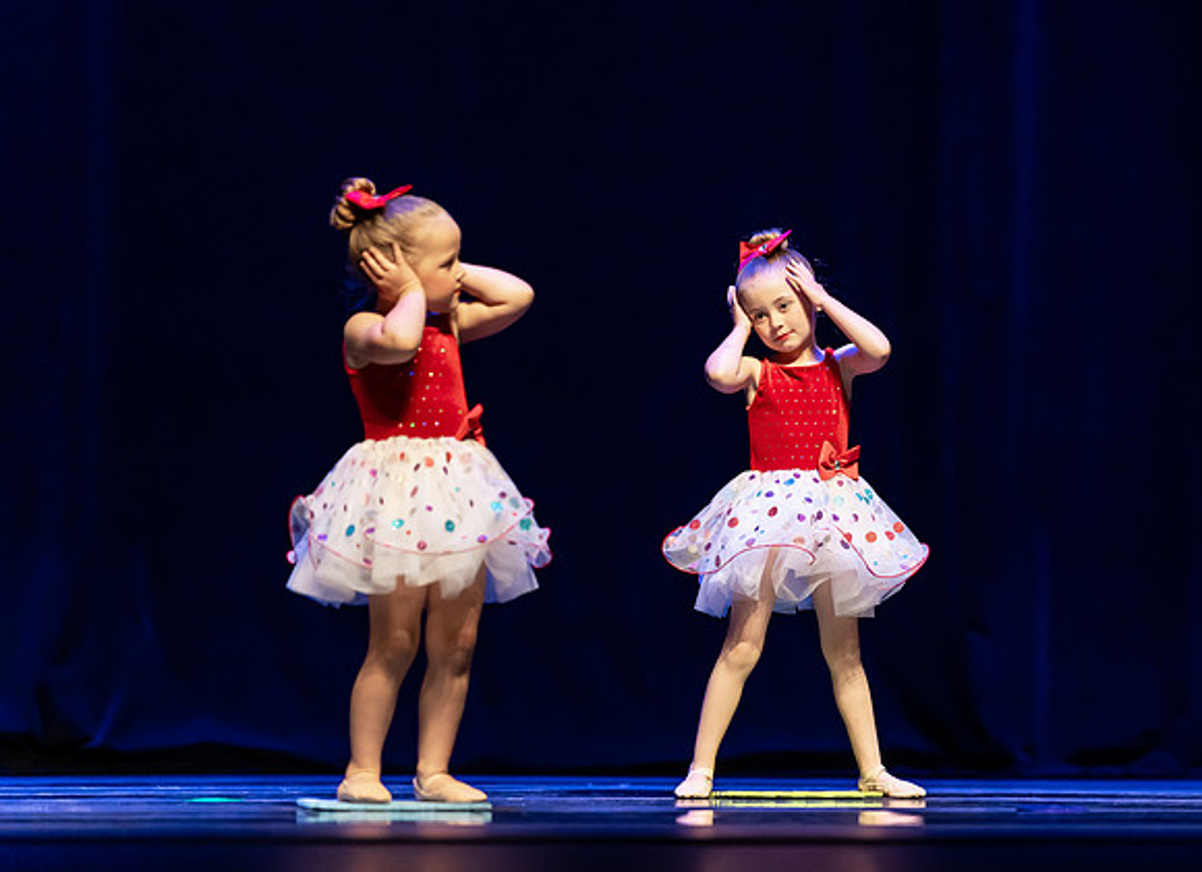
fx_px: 6644
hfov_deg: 10.3
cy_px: 371
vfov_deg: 7.5
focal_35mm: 194
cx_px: 753
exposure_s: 1/640
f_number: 2.8
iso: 3200
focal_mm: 150
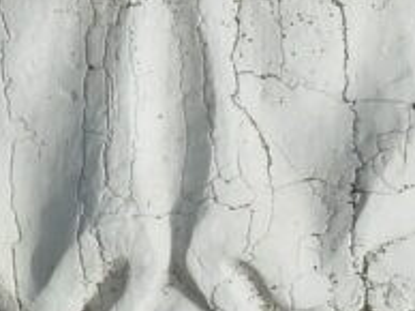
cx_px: 188
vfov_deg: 2.9
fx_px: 6071
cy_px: 197
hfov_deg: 3.9
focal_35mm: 507
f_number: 5.6
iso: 200
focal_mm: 15.8
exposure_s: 1/500
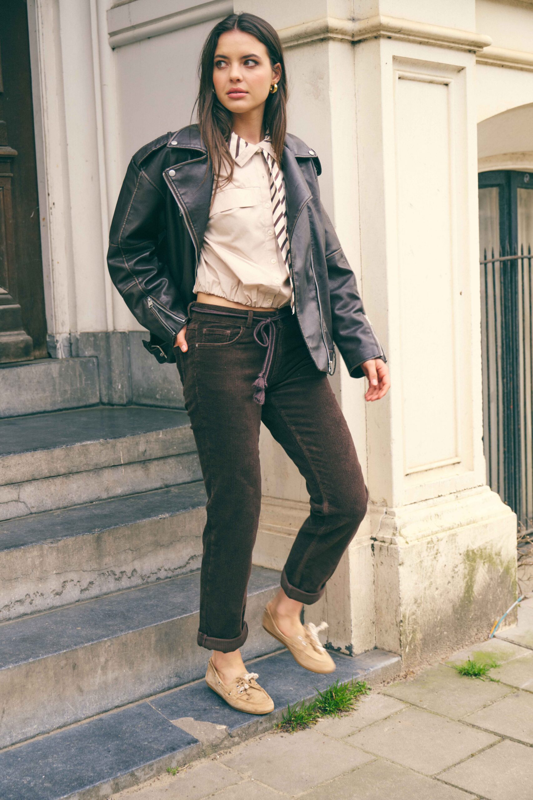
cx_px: 266
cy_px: 400
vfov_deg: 39.6
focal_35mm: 50
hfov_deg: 27.0
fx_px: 1110
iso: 160
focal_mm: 50
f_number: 4
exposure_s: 1/200
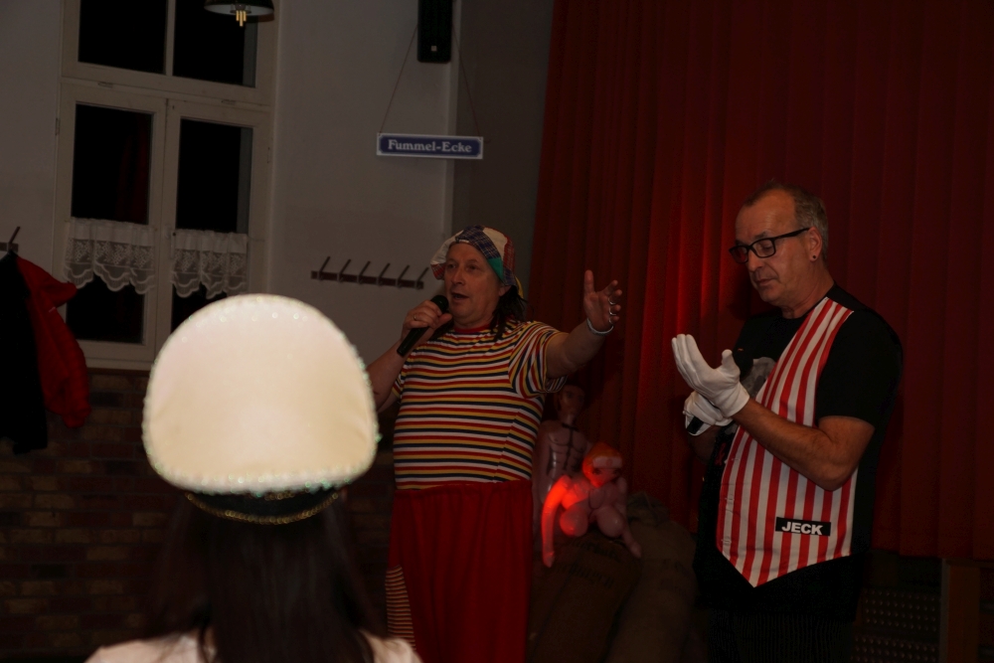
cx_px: 497
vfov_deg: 15.2
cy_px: 332
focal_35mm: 90
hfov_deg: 22.6
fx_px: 2485
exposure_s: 1/100
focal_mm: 60
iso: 400
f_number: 4.5
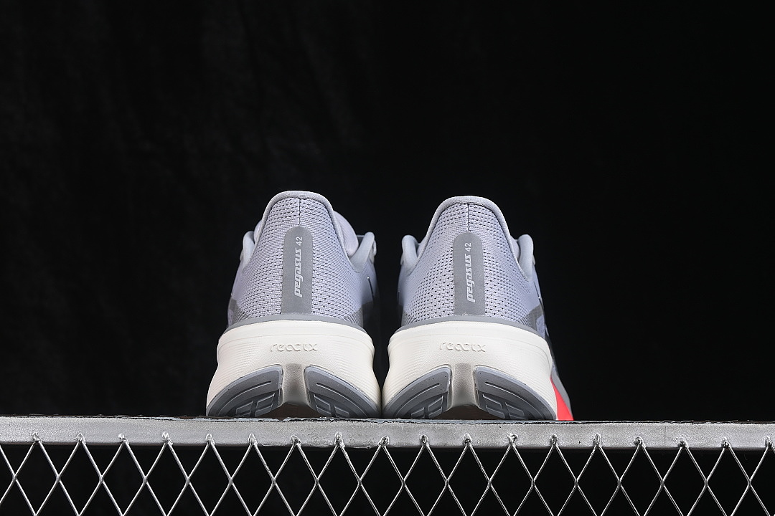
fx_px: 1614
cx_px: 388
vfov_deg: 18.2
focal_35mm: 75
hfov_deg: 27.0
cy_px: 258
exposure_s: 1/80
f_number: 8
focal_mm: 50
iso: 160
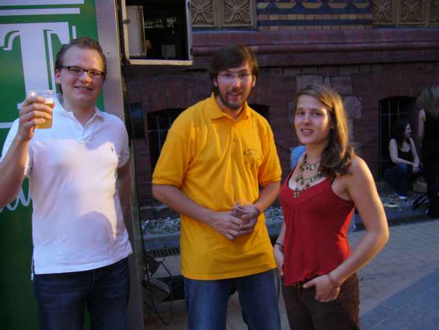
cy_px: 165
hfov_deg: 52.6
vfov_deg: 40.7
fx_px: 444
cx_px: 220
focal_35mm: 35
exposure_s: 1/8
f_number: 2.8
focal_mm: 5.8
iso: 200
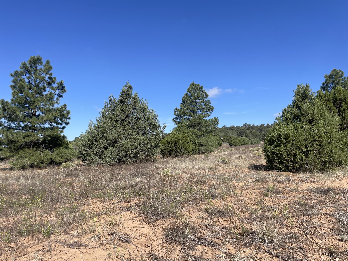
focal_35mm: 26
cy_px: 130
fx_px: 261
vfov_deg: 53.1
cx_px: 174
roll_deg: +0.8
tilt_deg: +5.3
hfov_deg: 67.3
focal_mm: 4.2
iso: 32
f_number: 1.6
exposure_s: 1/3205
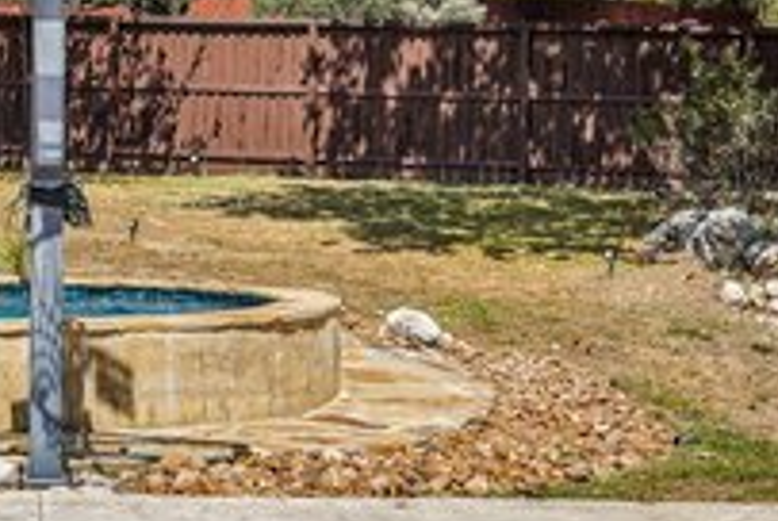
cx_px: 57
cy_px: 44
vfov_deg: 12.6
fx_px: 2350
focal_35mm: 109
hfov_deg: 18.4
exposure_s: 1/320
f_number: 8
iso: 100
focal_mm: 34.5
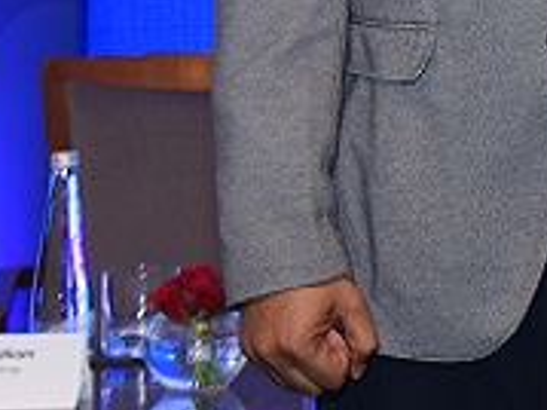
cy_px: -156
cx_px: 929
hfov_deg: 11.3
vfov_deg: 8.8
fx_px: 2606
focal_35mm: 165
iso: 2000
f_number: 5.6
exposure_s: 1/125
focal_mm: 40
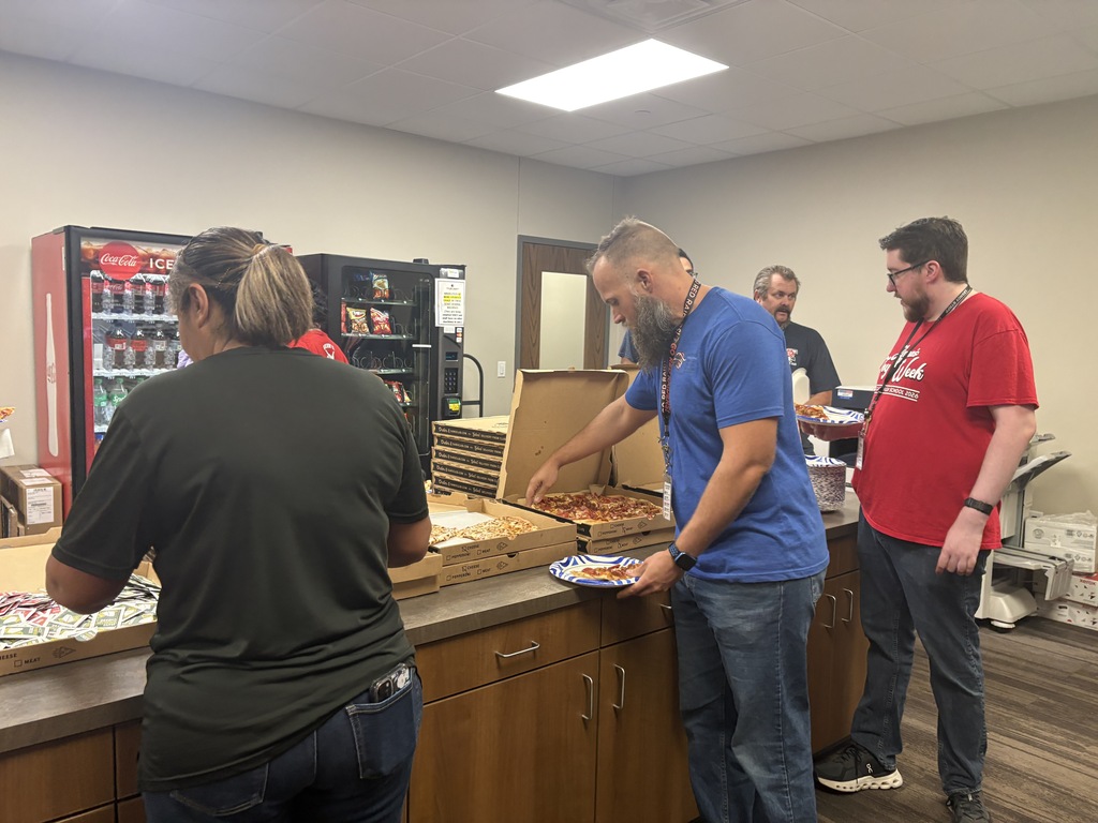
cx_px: 549
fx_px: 825
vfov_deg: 53.1
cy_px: 412
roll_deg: -2.4
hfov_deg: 67.3
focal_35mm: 26
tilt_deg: -4.7
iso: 160
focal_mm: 5.96
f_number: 1.6
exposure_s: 1/60
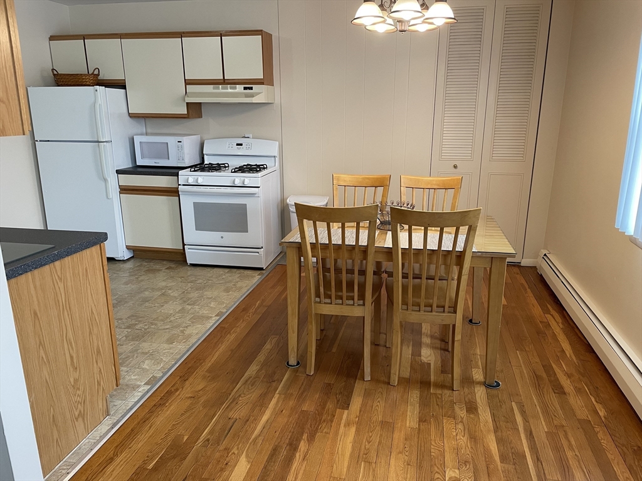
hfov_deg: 67.3
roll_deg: +0.5
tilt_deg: -15.9
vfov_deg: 53.1
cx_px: 321
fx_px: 482
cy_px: 240
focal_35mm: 26
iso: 100
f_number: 1.6
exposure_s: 1/60
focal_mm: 4.2
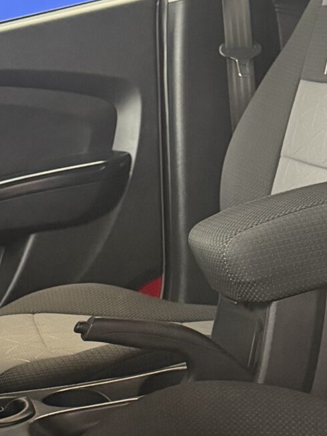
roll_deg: +8.8
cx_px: 176
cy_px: 207
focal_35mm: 94
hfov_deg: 15.7
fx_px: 1185
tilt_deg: -8.8
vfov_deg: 20.9
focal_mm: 6.76
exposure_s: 1/60
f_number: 1.78
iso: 640
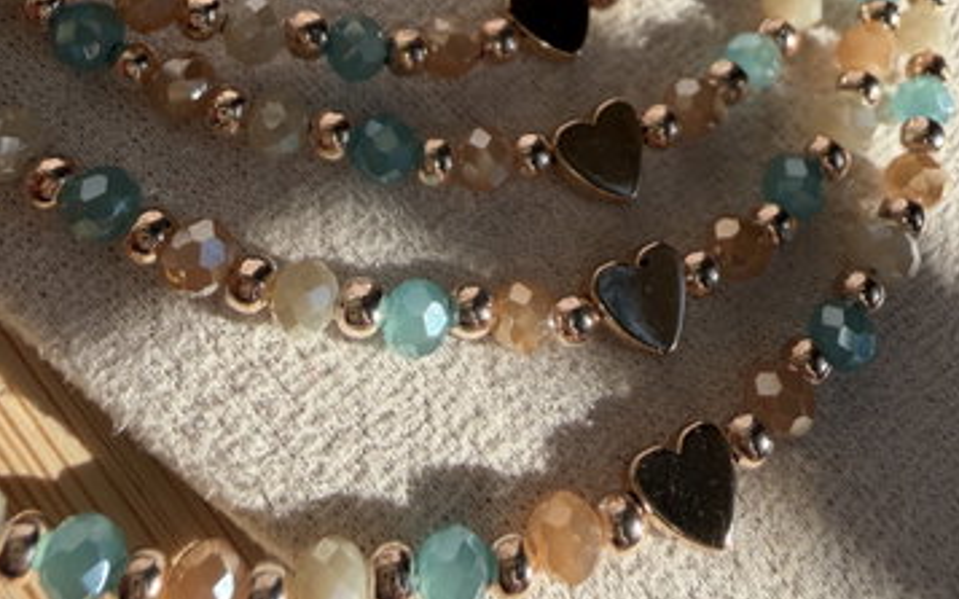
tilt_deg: -56.2
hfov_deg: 51.5
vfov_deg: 33.1
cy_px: 176
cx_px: 492
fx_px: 993
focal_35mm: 38
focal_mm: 2.22
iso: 25
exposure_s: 1/777
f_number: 2.2
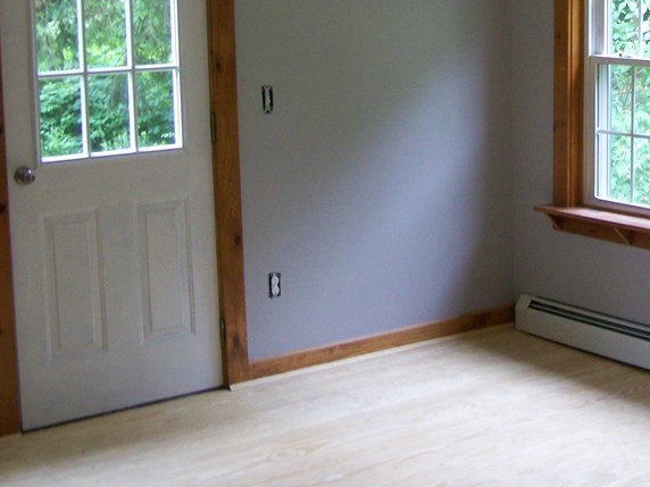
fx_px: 1277
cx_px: 474
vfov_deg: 21.2
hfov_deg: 28.2
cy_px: 62
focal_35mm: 68
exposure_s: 1/25
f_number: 2.8
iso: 160
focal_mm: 6.3
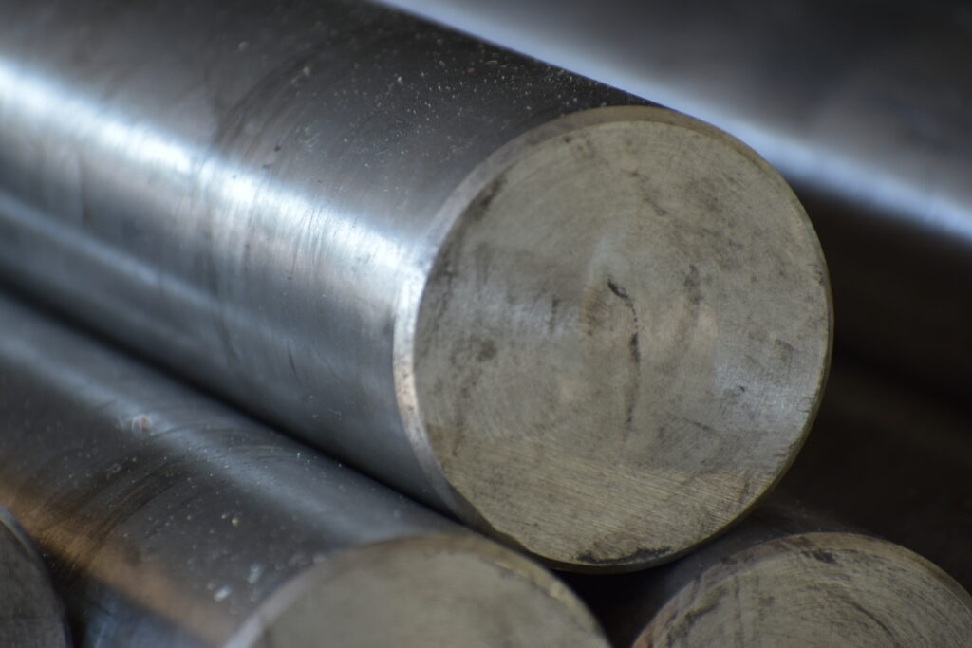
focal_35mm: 345
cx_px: 486
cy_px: 324
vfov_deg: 4.0
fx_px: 9316
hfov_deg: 6.0
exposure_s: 1/125
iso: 400
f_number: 5.6
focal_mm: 230
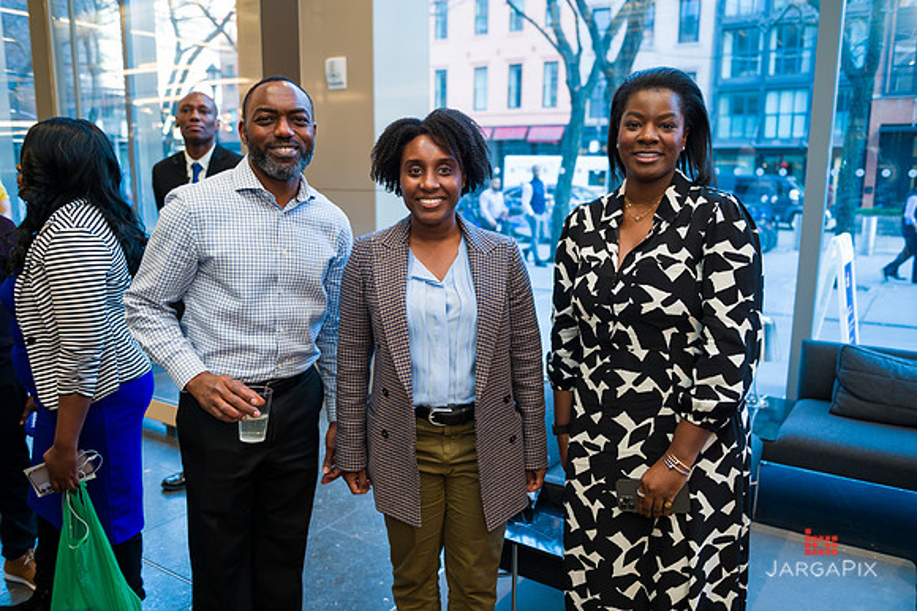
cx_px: 458
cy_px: 306
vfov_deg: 44.9
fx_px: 738
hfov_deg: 63.7
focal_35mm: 29
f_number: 3.2
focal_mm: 29
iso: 400
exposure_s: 1/125
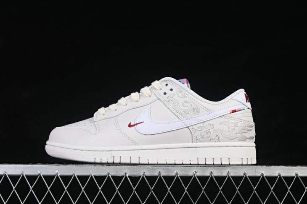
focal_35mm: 75
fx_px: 639
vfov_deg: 18.2
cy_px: 102
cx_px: 154
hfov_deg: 27.0
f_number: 8
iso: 160
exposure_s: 1/80
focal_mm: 50
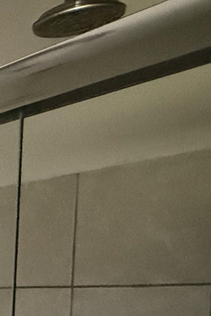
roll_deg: -2.0
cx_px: -401
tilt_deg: -1.9
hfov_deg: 11.7
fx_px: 633
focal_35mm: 72
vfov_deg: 26.4
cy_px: 326
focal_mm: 2.22
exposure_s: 1/46
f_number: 2.2
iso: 1600
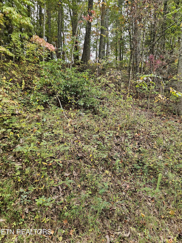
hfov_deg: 58.9
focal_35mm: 23
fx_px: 161
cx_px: 91
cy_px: 122
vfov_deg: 73.9
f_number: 1.7
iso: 80
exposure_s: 1/120
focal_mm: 6.3
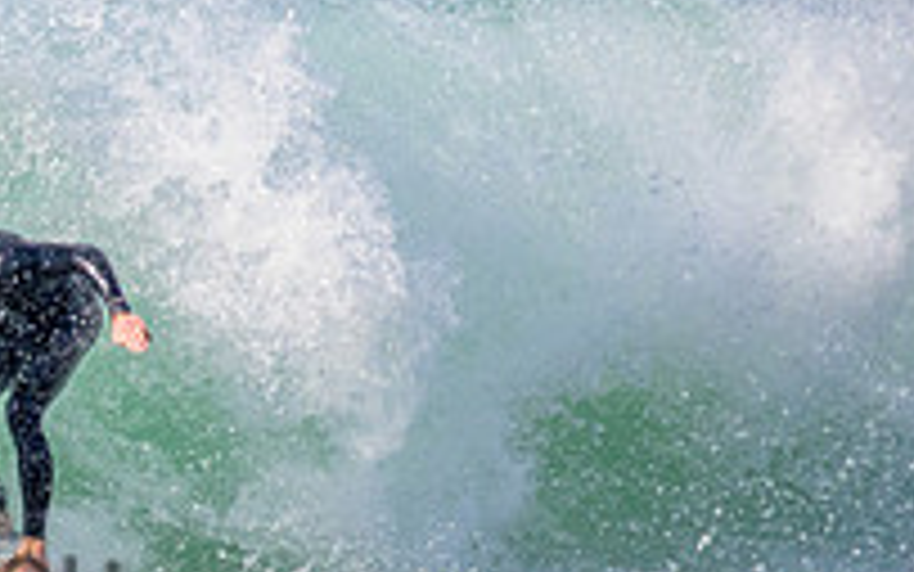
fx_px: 58005
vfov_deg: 0.6
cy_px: 538
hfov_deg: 0.9
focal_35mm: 2328
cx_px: -356
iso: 1800
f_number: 11
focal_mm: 800
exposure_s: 1/2000
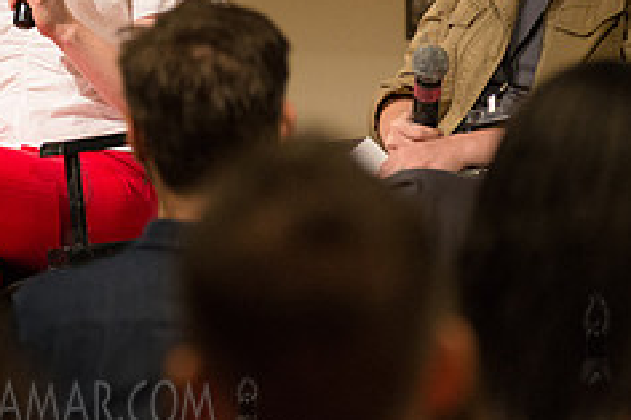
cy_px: -52
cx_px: 78
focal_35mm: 332
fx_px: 5815
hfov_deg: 6.2
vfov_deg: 4.1
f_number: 4
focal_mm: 135
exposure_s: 1/320
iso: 2500
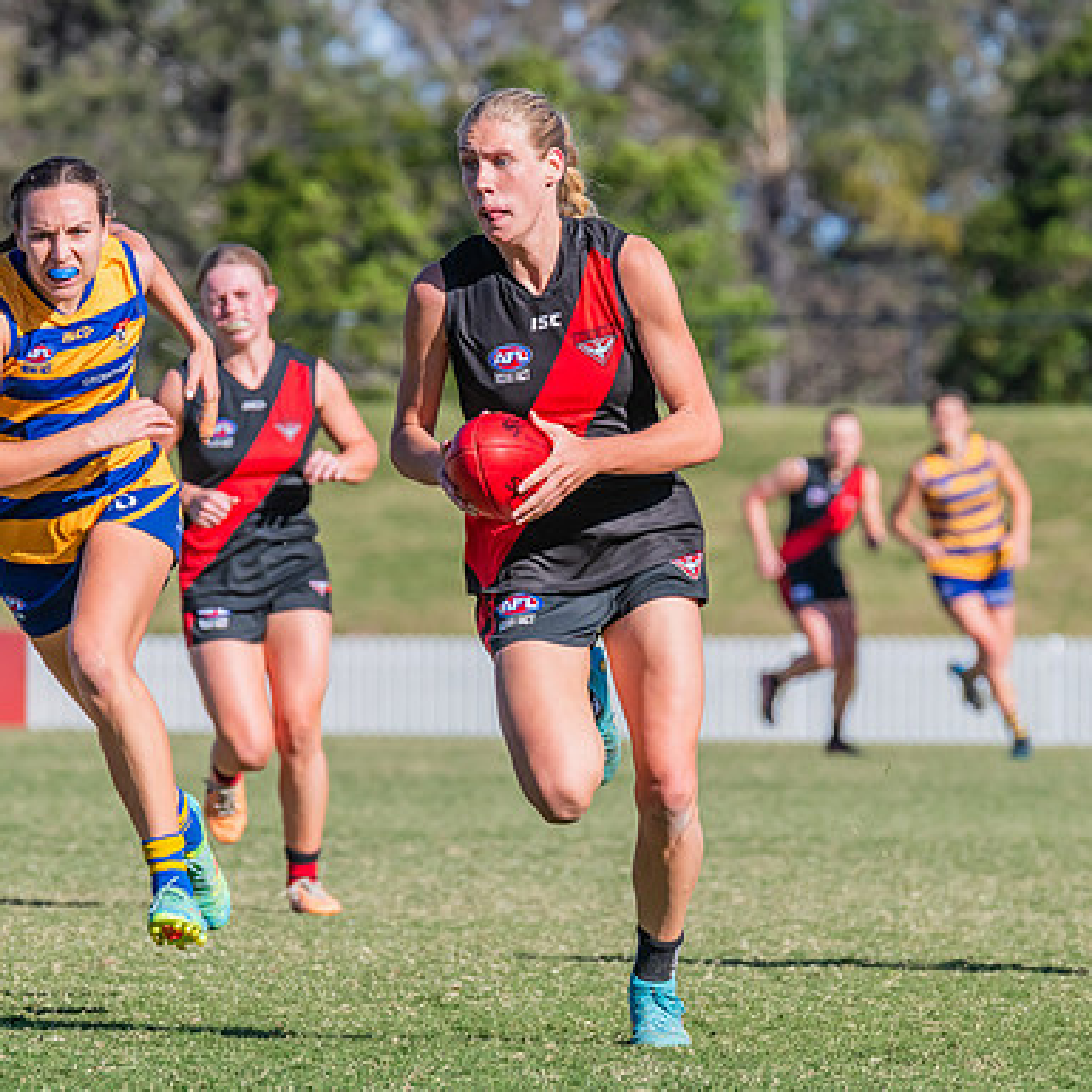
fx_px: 17417
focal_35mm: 488
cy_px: 542
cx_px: 472
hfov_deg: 3.6
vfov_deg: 3.6
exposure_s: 1/1250
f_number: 11
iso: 800
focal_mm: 360
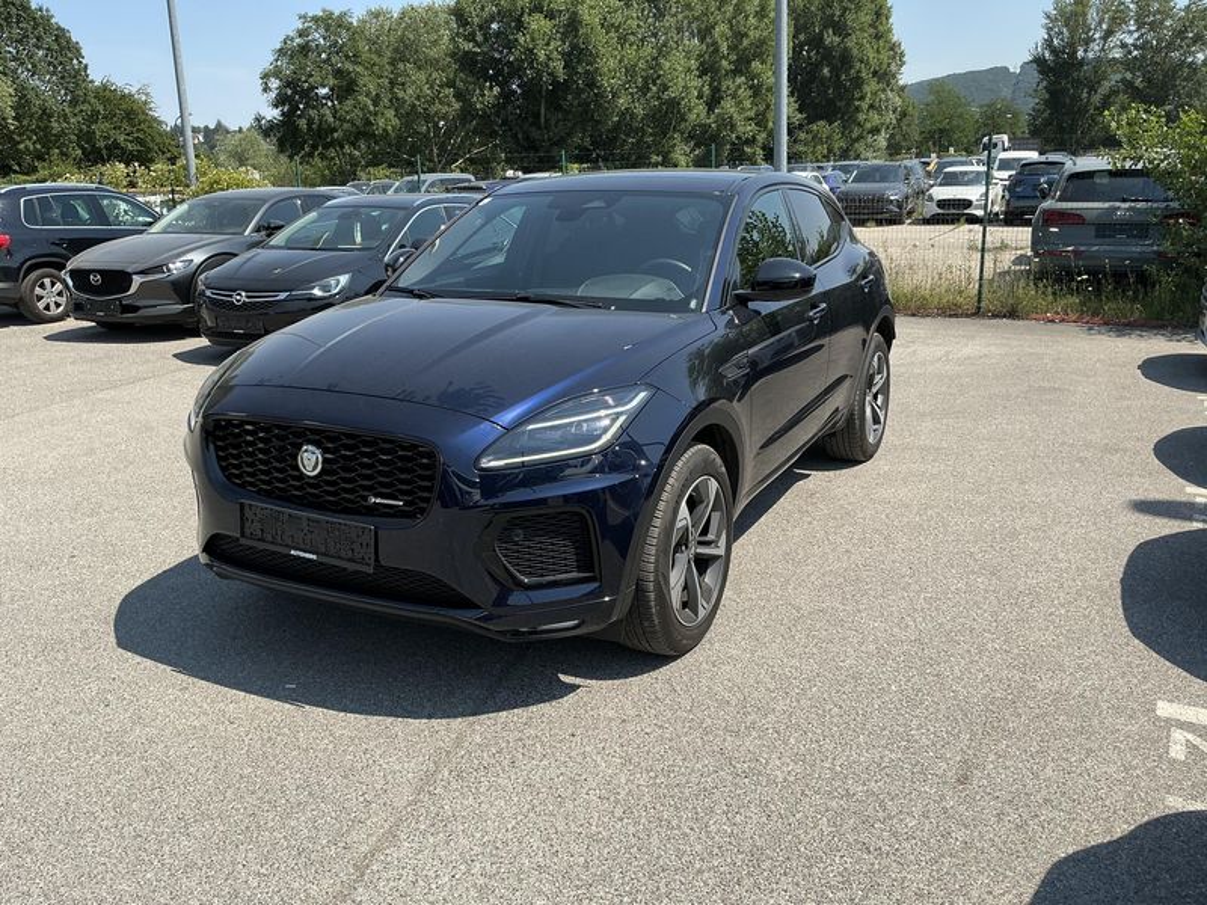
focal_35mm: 28
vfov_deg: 49.7
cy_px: 452
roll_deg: +1.4
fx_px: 976
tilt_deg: -15.3
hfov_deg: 63.4
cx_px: 604
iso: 25
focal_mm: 3
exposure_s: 1/1279
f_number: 1.8
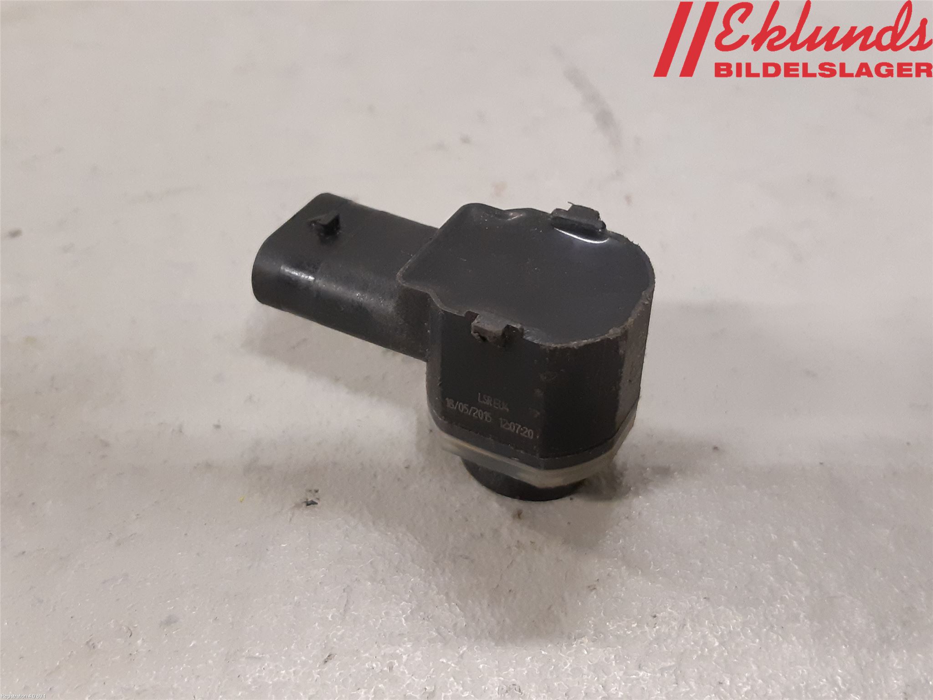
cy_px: 350
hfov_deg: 67.3
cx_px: 466
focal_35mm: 26
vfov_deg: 53.1
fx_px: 701
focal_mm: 3.93
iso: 320
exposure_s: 1/50
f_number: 1.7
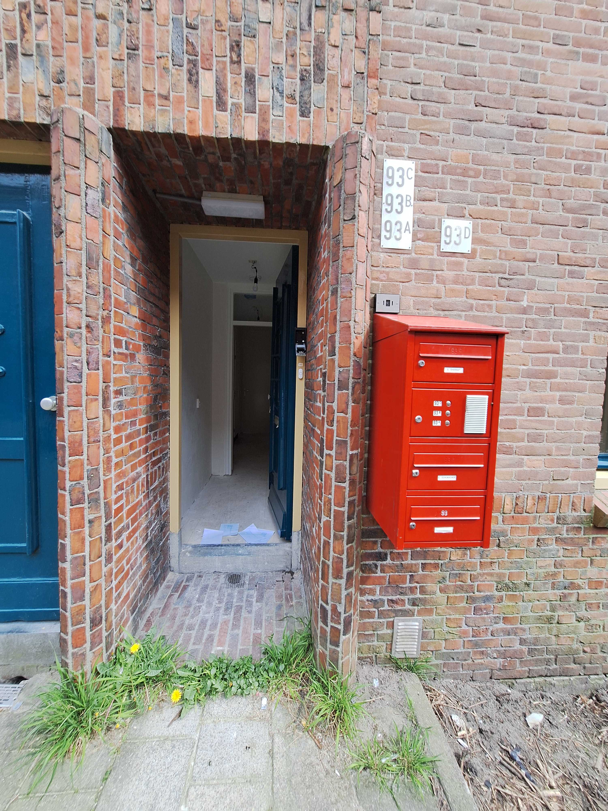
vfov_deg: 106.2
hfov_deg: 89.9
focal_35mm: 13
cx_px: 304
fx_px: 304
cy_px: 406
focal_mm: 1.74
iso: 40
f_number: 2.2
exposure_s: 1/201
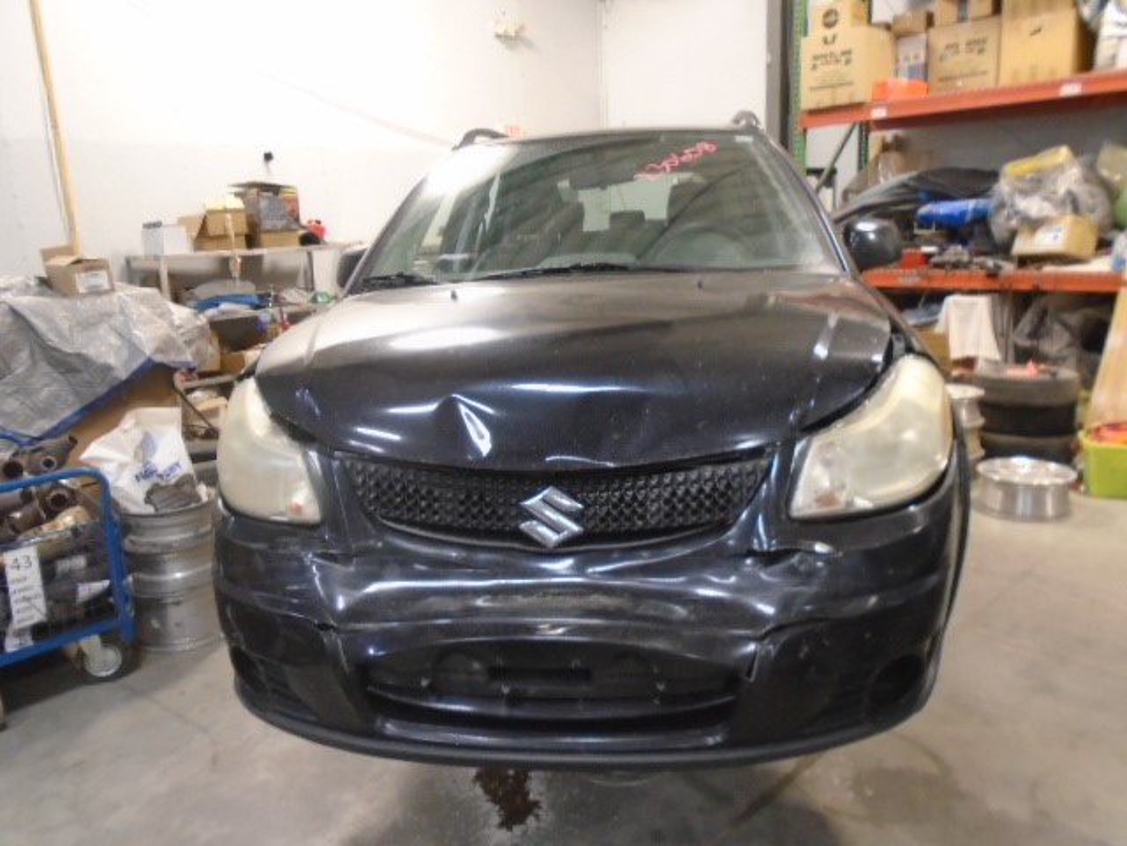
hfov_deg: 67.3
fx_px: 846
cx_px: 564
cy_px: 423
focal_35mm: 26
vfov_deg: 53.1
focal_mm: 4.6
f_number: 3.2
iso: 400
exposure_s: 1/15
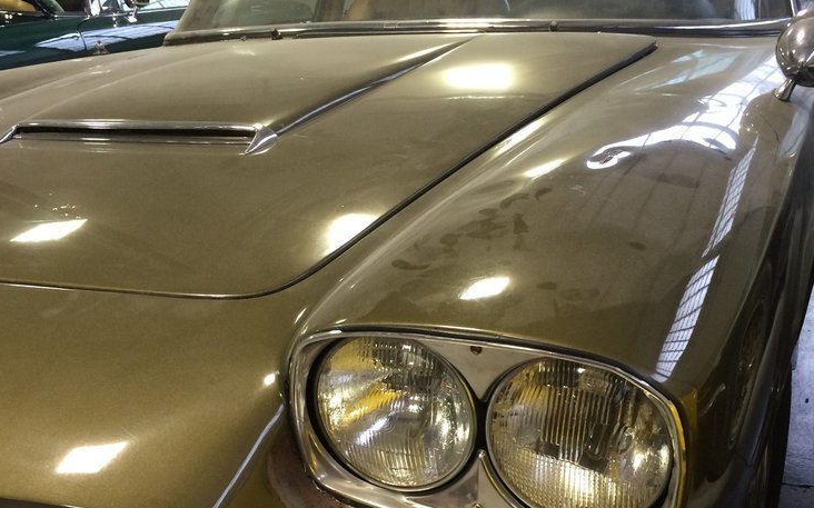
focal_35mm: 42
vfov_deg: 30.1
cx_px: 405
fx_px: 931
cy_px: 368
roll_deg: +1.5
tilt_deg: -23.7
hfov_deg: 47.2
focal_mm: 4.15
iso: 100
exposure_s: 1/30
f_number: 2.2
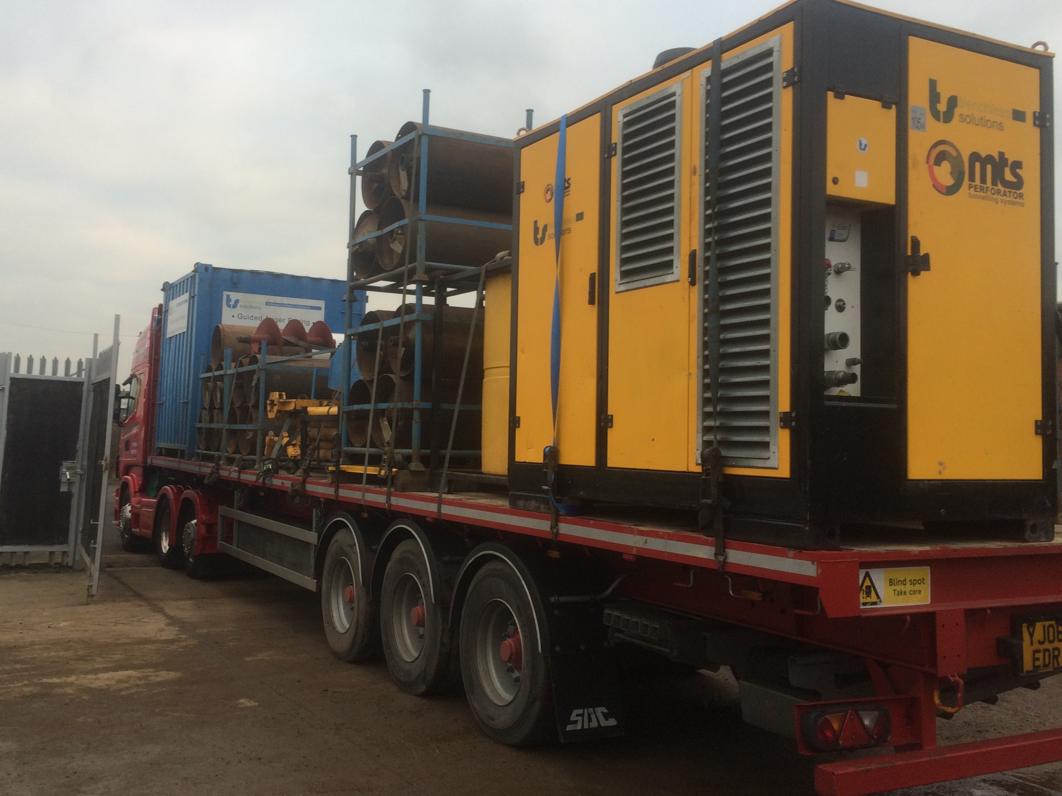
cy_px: 365
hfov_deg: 53.8
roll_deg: -1.7
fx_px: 1043
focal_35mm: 34
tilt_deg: +3.2
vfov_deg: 41.8
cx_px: 472
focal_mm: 4.15
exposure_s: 1/100
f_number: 2.2
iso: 32
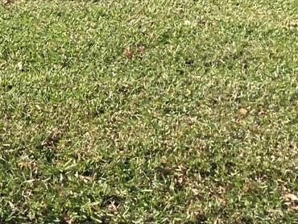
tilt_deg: -0.8
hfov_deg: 15.6
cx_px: -77
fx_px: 1042
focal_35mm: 121
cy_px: -218
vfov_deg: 11.2
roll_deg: -0.2
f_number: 1.8
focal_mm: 3.99
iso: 20
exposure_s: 1/1171
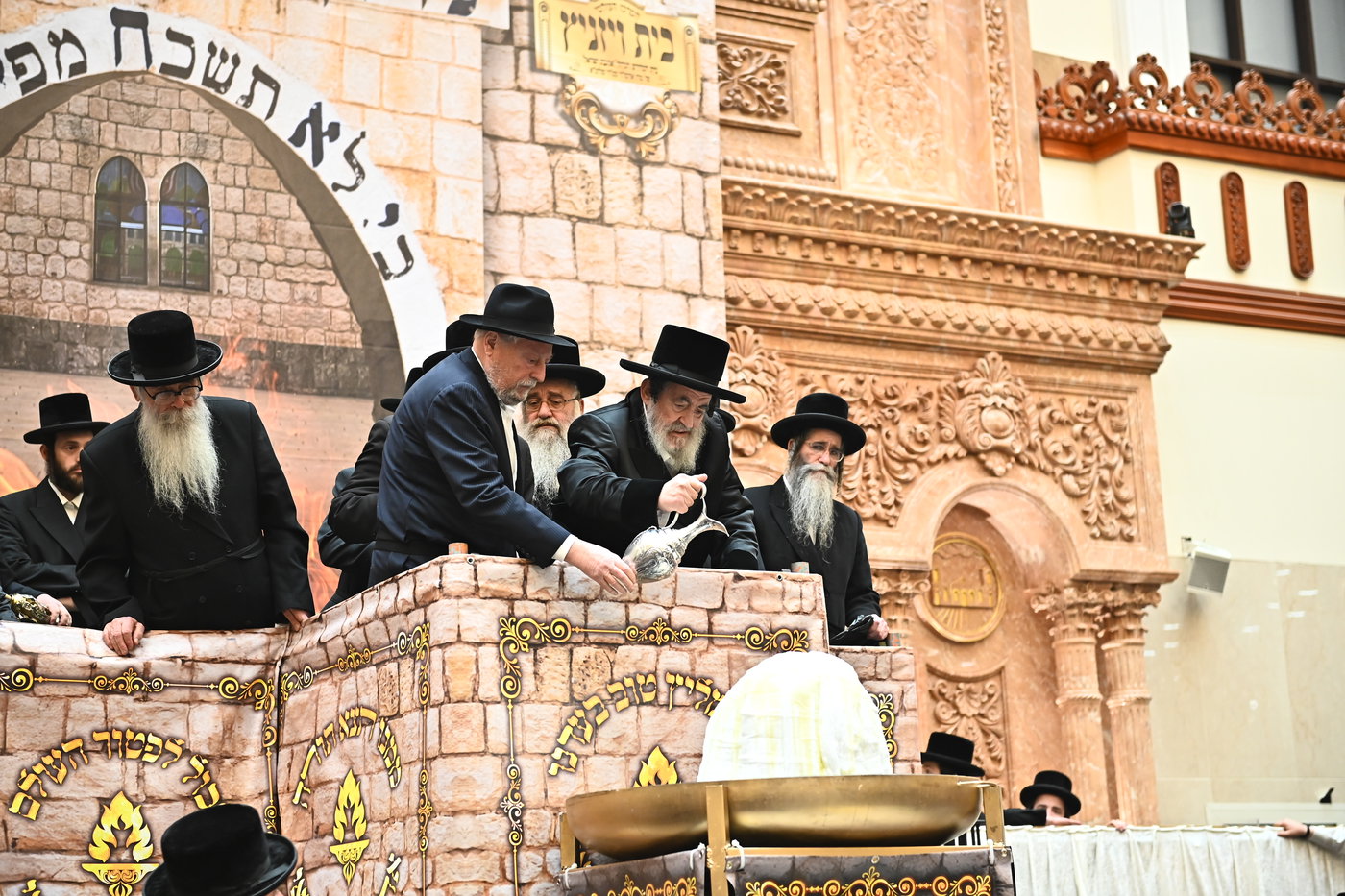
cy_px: 448
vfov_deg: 19.5
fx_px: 2615
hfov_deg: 28.8
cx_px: 672
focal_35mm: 70
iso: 2000
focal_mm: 70
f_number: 3.2
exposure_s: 1/160
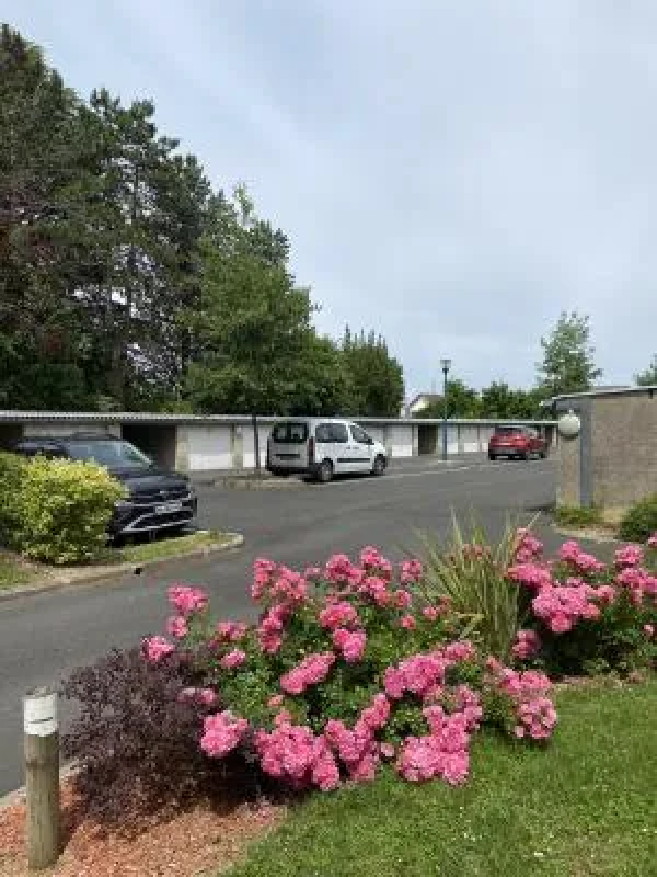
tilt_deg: -0.6
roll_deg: +0.2
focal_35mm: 26
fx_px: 658
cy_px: 438
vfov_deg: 67.3
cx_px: 328
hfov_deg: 53.1
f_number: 1.8
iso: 32
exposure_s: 1/3984
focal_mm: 4.25
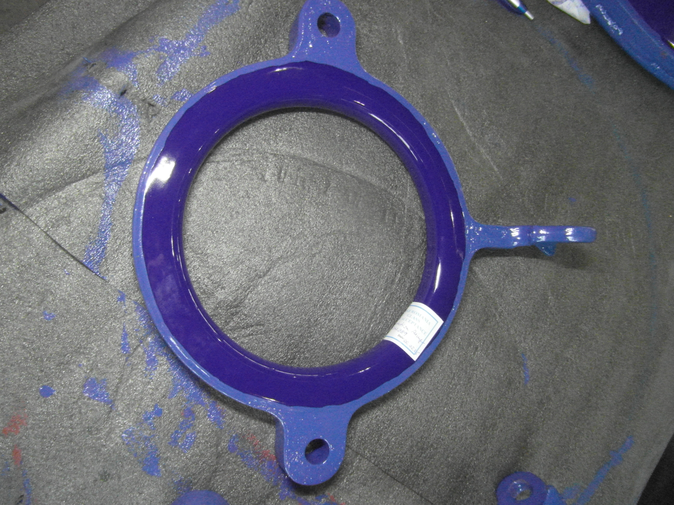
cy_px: 252
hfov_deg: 71.6
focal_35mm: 24
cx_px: 337
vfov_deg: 56.8
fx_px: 467
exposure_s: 1/30
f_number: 3.2
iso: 800
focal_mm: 4
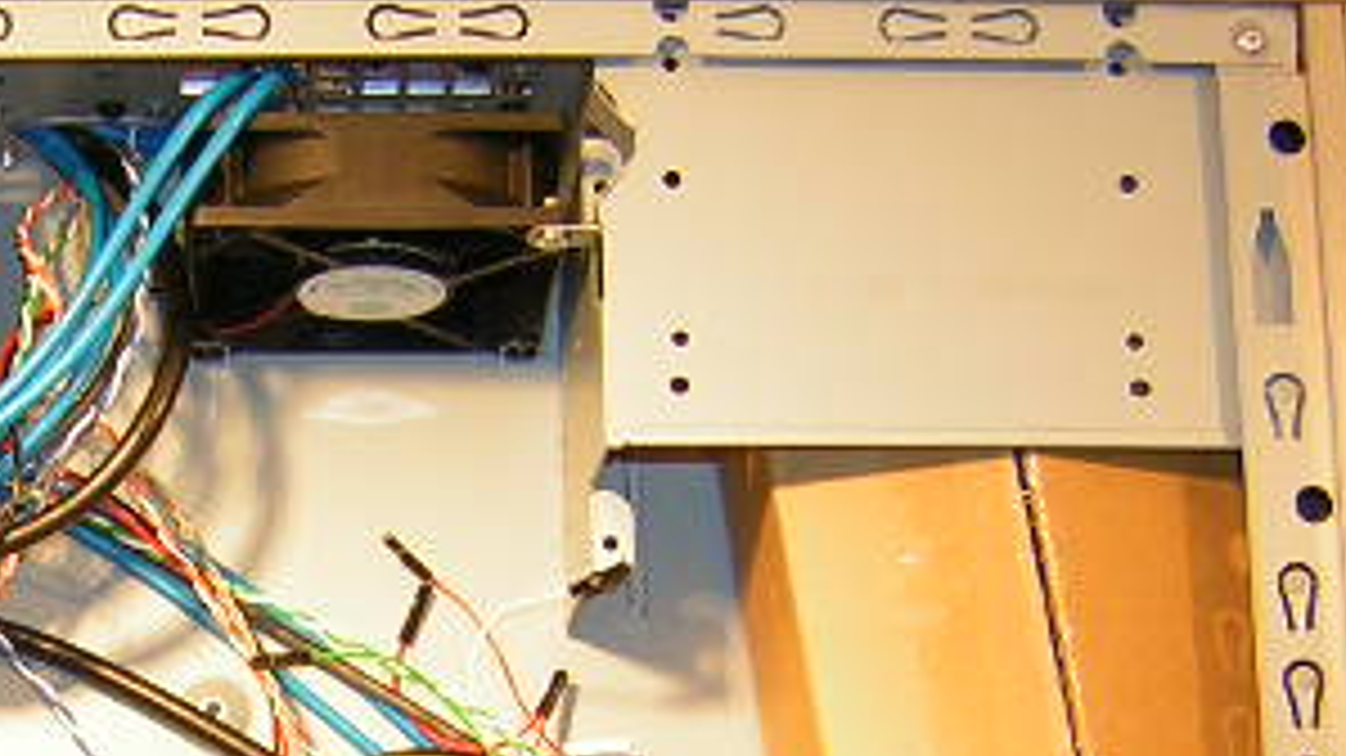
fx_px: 2997
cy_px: 886
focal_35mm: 84
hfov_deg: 25.0
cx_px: 329
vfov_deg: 14.0
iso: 50
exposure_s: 1/30
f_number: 2.6
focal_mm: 4.7
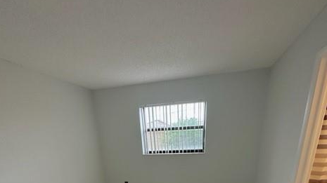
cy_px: 204
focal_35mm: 21
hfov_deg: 83.9
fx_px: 182
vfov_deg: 41.7
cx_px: 164
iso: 200
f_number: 2.2
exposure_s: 1/120
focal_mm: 2.22
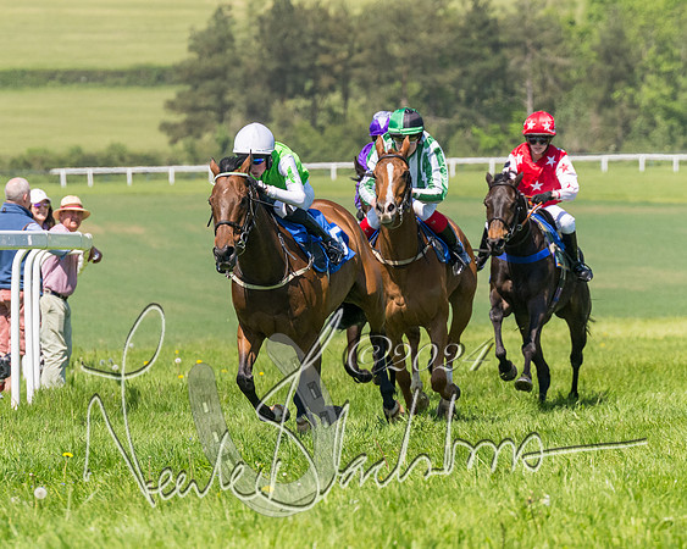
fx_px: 7604
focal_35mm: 374
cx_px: 267
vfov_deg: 4.1
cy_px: 253
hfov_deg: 5.2
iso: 400
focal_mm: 170
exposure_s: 1/3200
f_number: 5
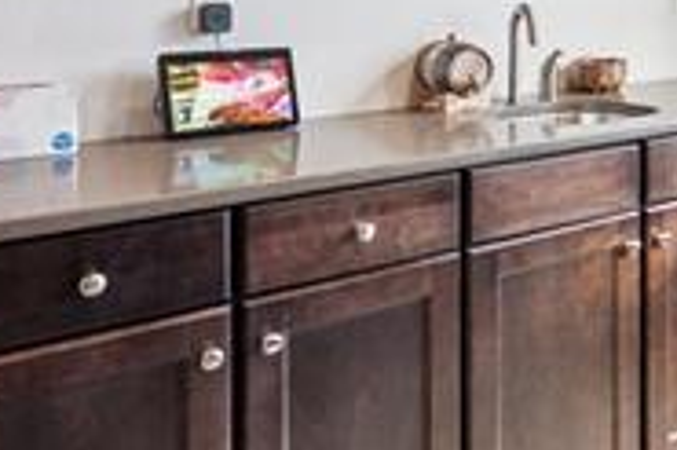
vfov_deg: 24.5
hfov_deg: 31.6
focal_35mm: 52
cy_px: -26
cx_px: 823
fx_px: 977
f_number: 2.8
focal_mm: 15
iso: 125
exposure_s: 1/15
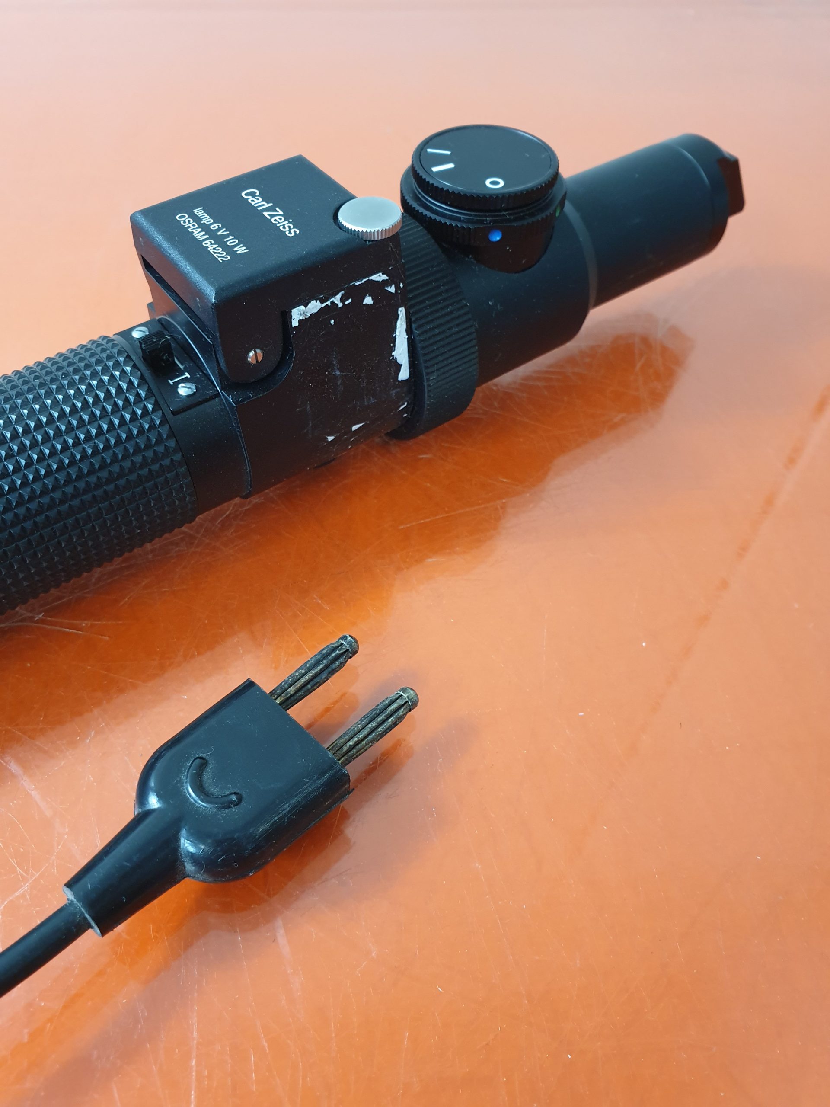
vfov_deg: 67.3
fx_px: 831
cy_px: 554
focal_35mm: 26
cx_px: 415
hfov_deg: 53.1
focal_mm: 4.3
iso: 320
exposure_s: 1/33
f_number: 2.4
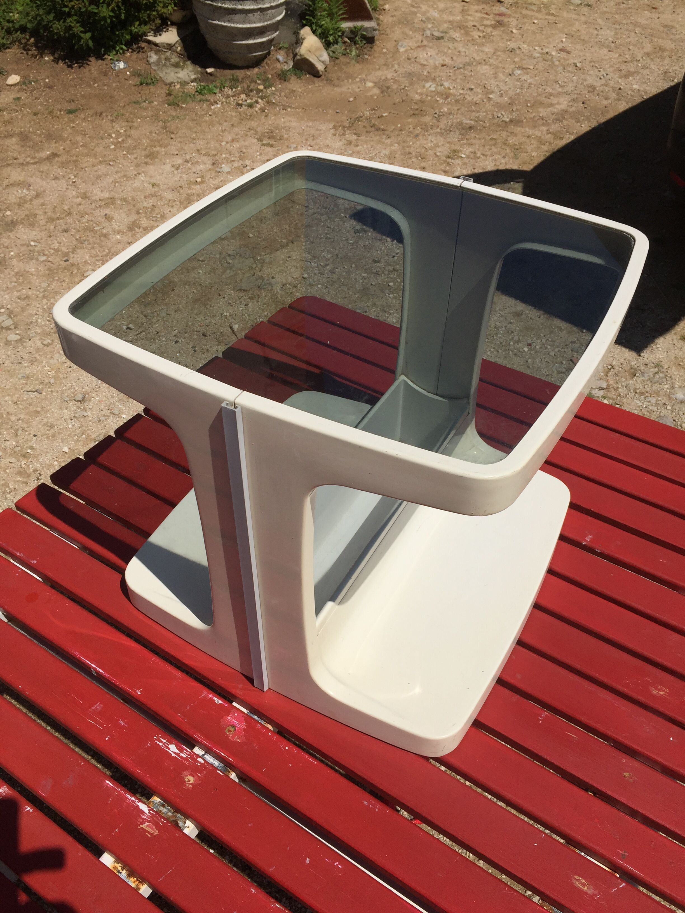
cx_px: 342
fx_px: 765
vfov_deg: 61.7
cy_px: 456
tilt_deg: -44.8
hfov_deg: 48.2
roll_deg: +0.6
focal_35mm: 29
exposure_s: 1/6623
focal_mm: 4.15
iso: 32
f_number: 2.2
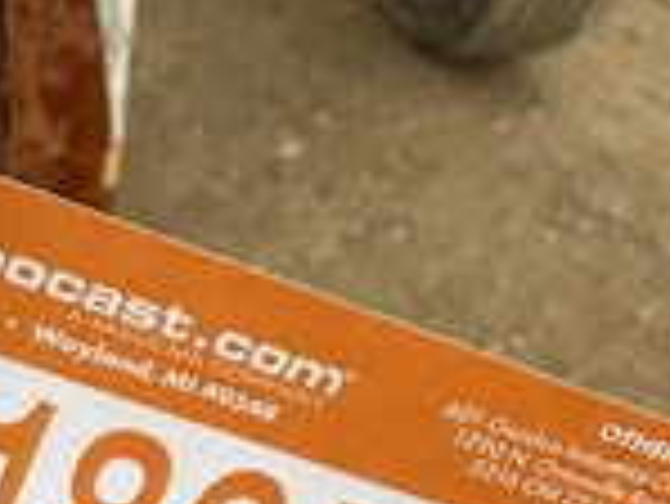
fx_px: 1511
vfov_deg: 18.6
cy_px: 450
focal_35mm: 78
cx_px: 238
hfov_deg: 24.9
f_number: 1.8
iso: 40
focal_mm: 3
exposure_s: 1/122
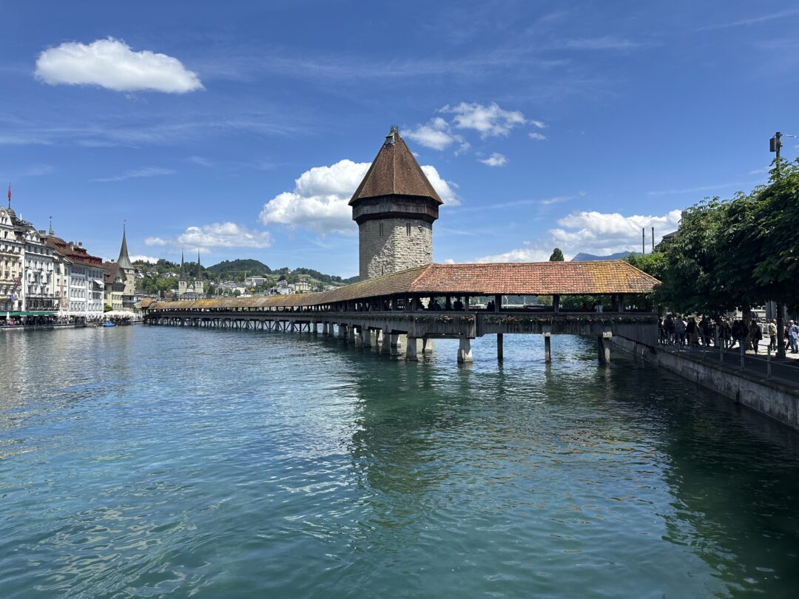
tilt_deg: +1.5
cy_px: 300
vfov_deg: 56.8
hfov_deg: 71.6
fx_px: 554
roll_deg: -0.3
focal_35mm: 24
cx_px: 400
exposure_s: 1/4762
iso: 80
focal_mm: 6.86
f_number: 1.78
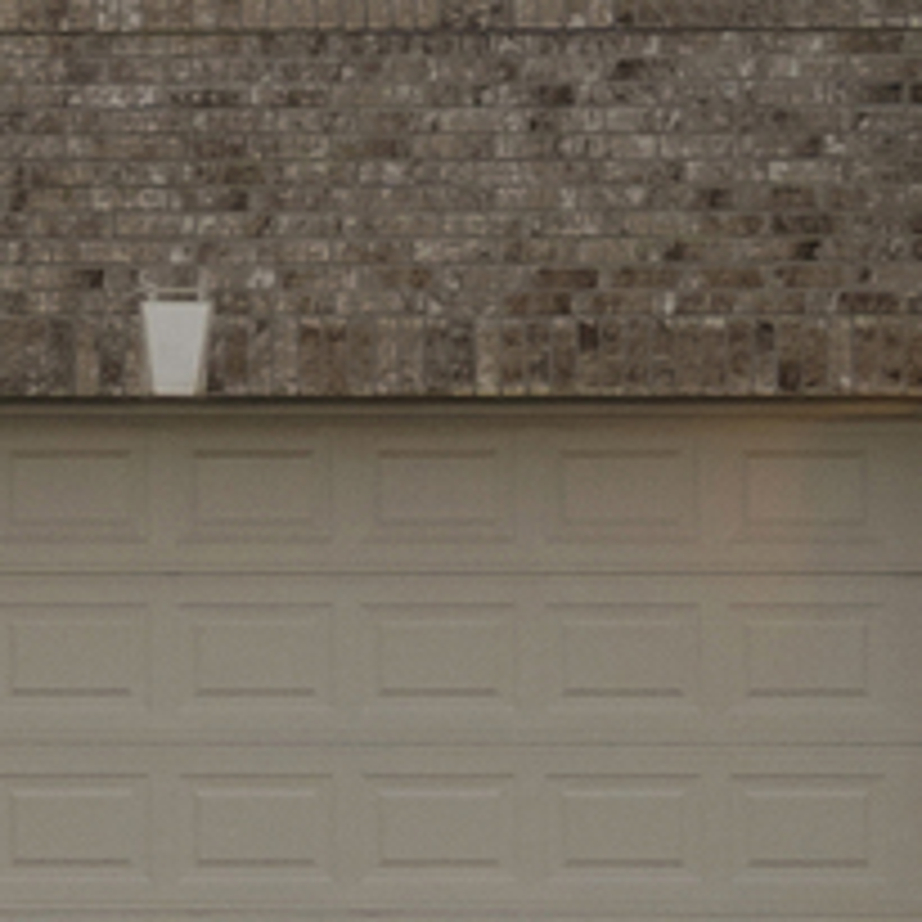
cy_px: 18
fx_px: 5454
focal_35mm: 181
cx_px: -477
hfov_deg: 9.4
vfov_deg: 9.6
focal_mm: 18
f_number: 8
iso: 500
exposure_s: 1/5
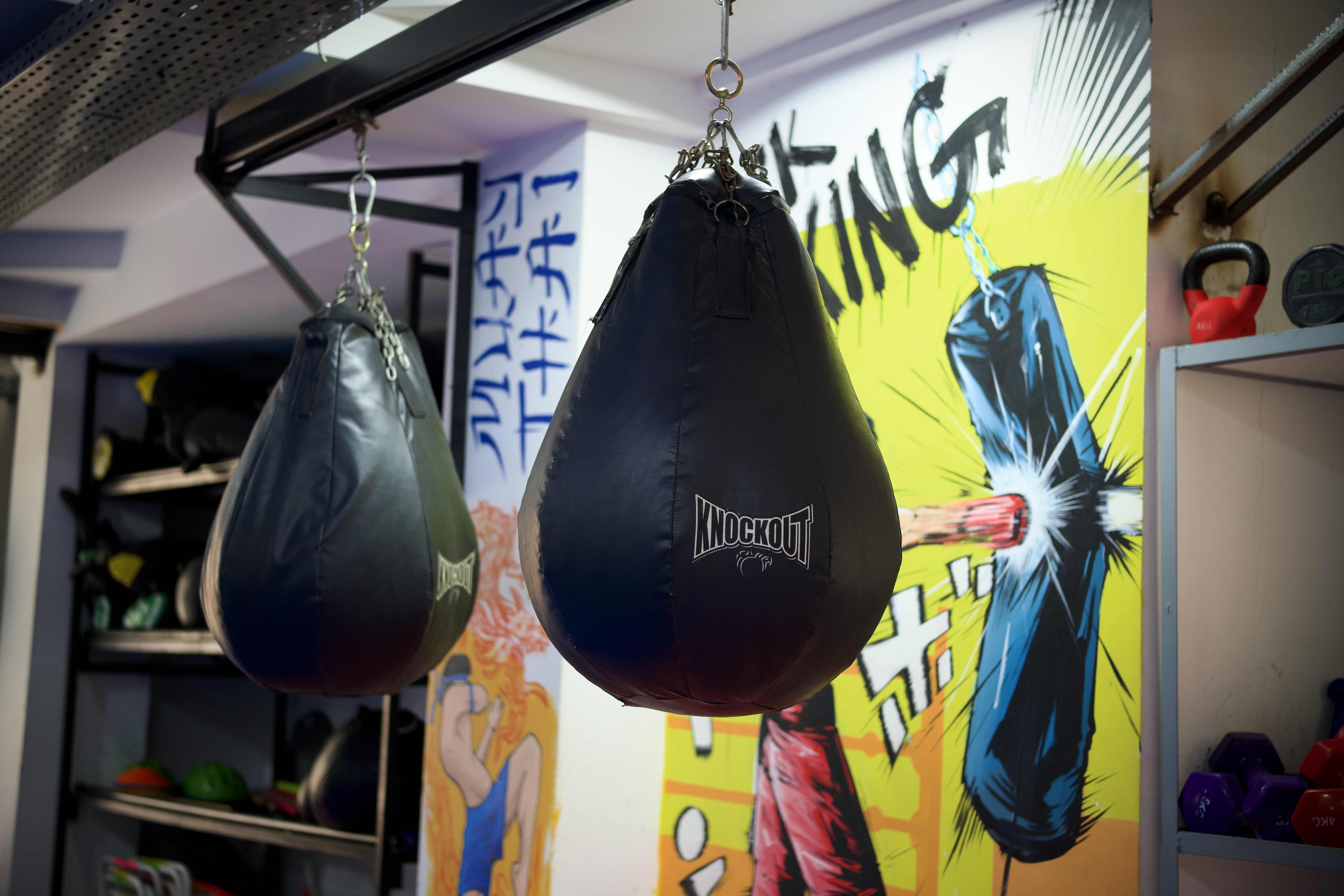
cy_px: 448
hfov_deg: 37.9
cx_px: 672
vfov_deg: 25.8
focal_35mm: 52
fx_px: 1960
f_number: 1.7
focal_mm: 35
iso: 200
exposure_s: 1/100
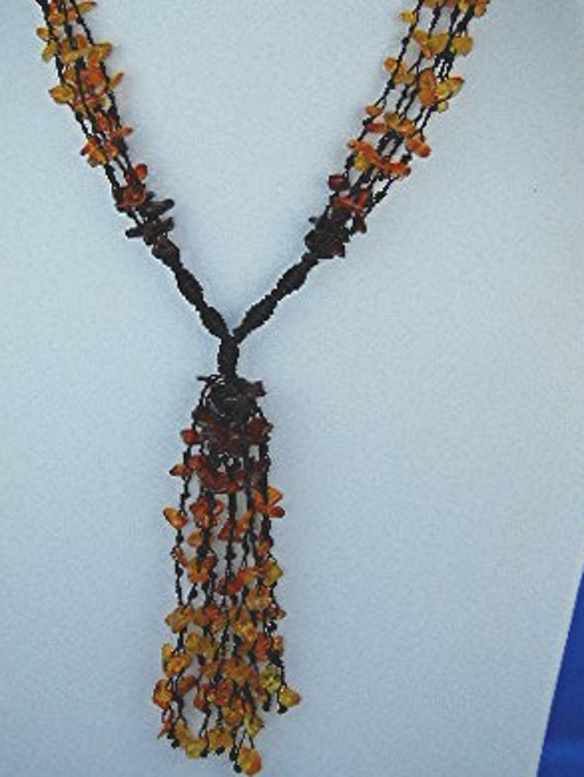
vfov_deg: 42.6
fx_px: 989
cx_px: 234
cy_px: 285
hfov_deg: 32.8
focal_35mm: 44
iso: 160
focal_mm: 5.4
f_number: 3.5
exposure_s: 1/46.1
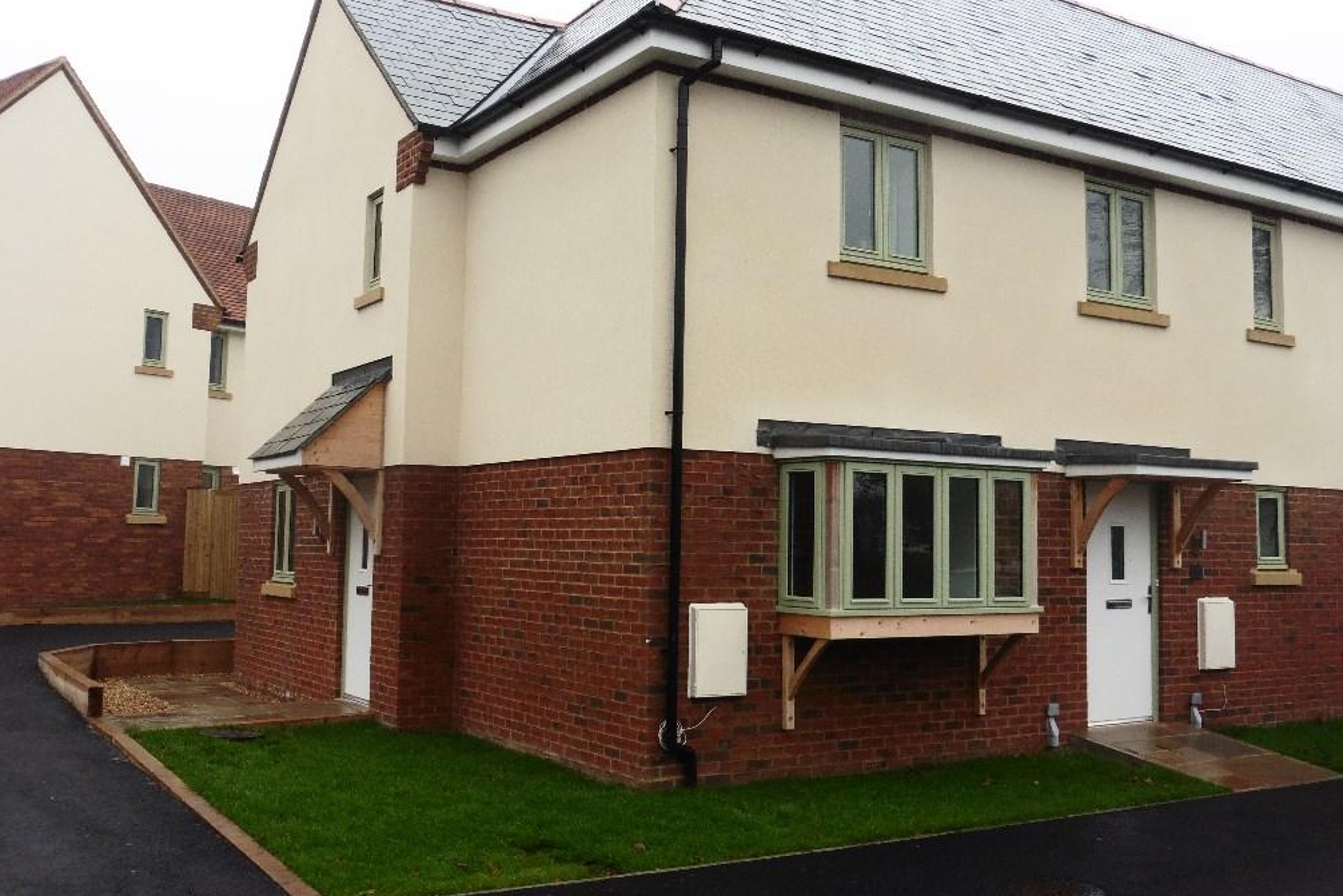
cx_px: 676
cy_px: 407
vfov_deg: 36.9
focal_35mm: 36
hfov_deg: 53.1
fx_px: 1343
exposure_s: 1/60
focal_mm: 6.1
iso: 100
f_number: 3.7
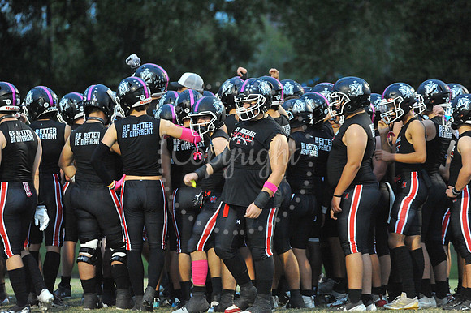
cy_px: 156
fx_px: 4184
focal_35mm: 320
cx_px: 236
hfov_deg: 6.4
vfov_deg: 4.3
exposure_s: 1/200
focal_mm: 320
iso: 6400
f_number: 5.6
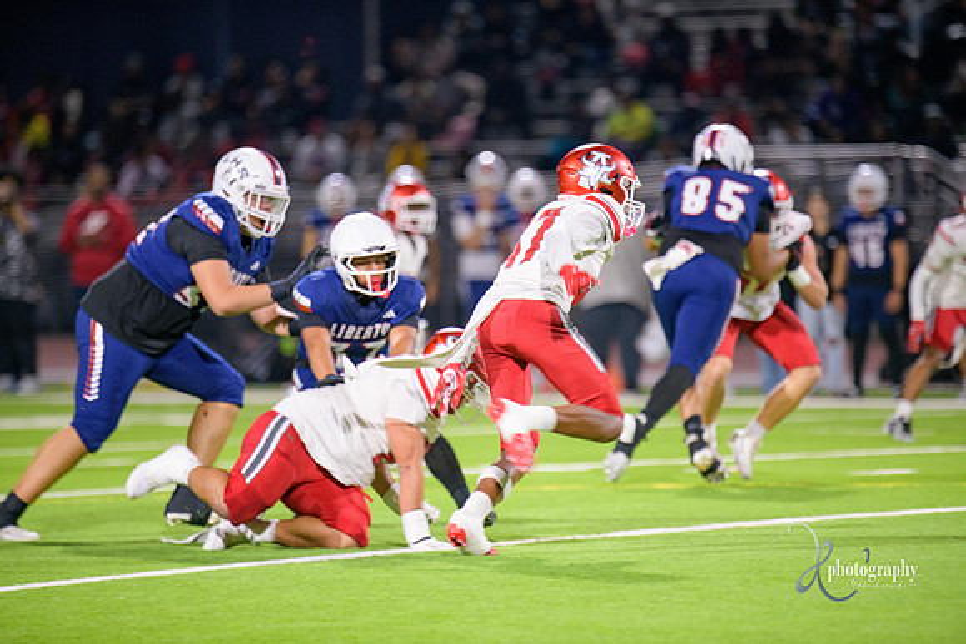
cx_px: 483
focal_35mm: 300
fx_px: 8052
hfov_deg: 6.9
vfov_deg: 4.6
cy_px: 322
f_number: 2.8
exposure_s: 1/250
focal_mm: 300
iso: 2000
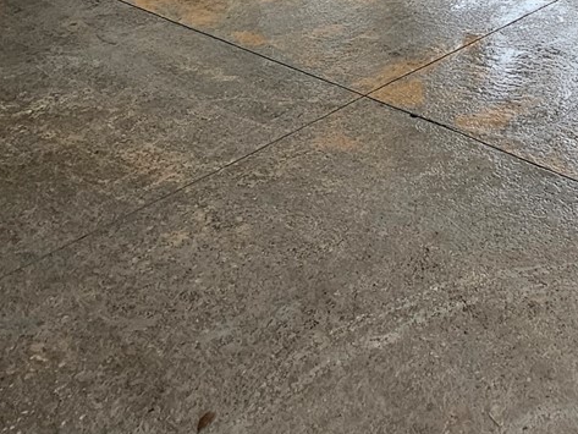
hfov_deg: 40.1
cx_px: 508
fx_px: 735
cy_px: -268
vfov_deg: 23.7
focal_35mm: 44
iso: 125
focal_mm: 2.2
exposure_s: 1/60
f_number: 2.2
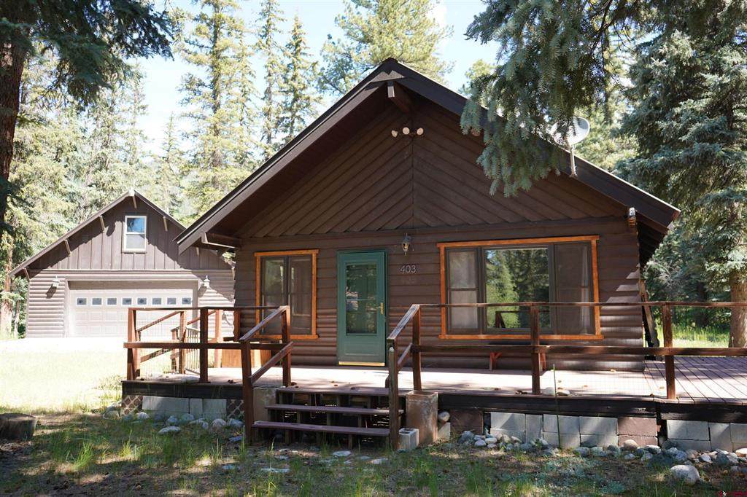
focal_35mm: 30
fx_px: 622
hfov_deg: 61.9
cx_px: 374
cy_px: 248
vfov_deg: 43.6
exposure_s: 1/80
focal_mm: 30
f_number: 4.5
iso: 100
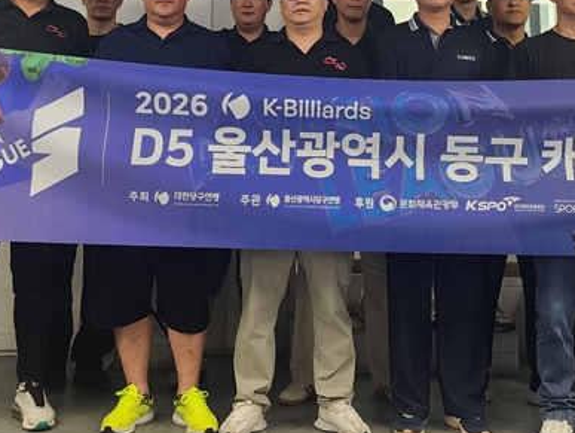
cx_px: 349
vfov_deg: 24.1
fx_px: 948
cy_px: -34
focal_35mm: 57
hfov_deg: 33.6
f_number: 1.8
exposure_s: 1/120
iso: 100
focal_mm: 6.4
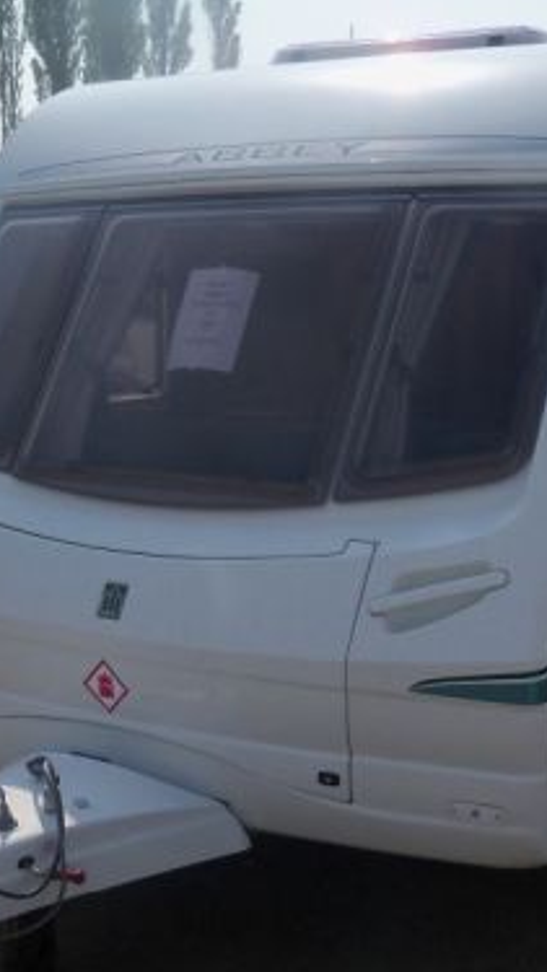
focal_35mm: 52
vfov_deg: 39.9
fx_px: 1341
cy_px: 495
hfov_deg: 22.9
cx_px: 391
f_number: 3.5
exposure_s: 1/1250
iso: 80
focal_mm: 6.2
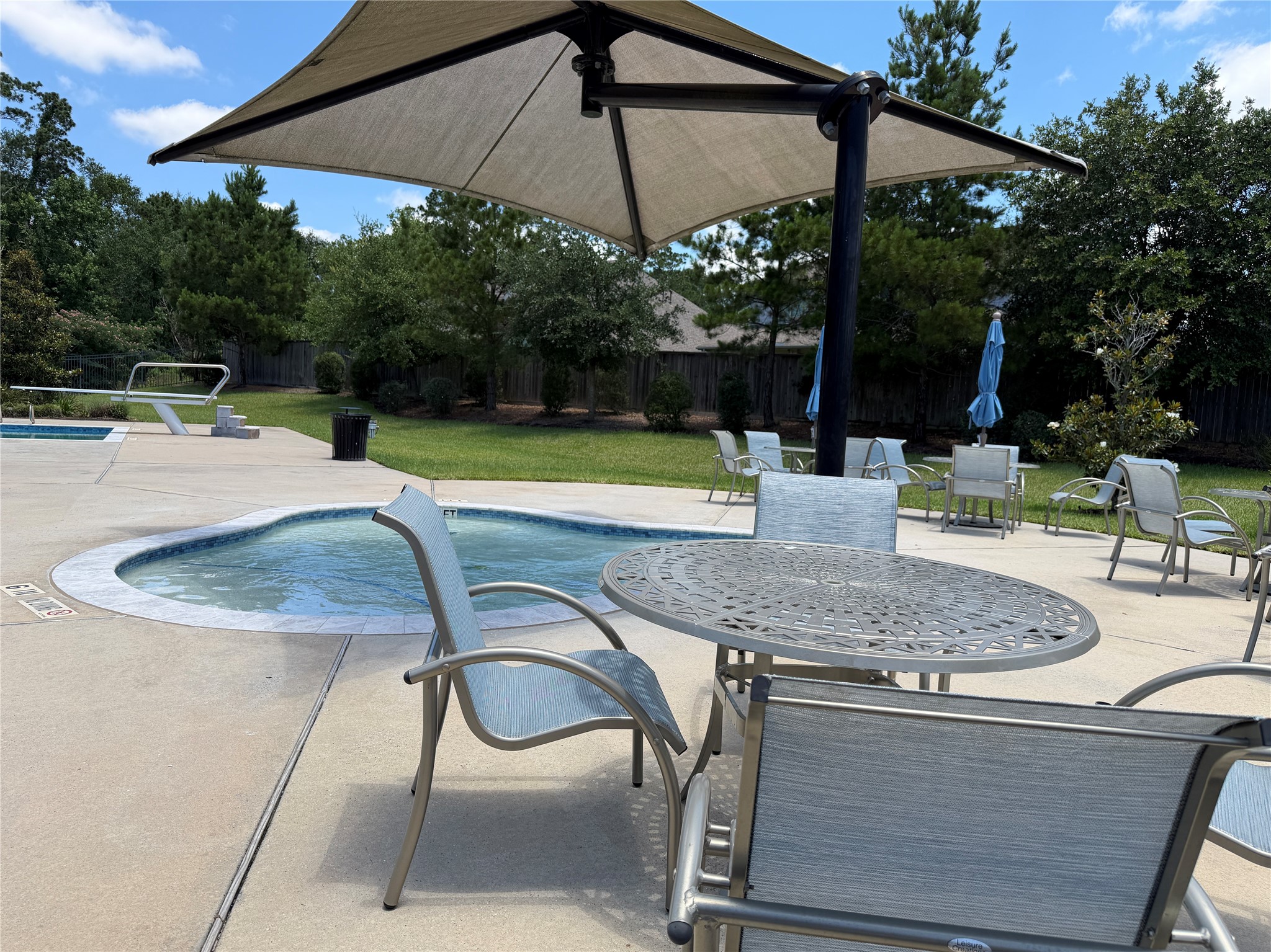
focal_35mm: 24
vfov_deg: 56.8
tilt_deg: -5.0
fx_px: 881
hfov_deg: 71.6
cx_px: 636
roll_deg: -3.1
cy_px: 476
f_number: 1.78
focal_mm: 6.76
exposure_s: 1/2703
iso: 80
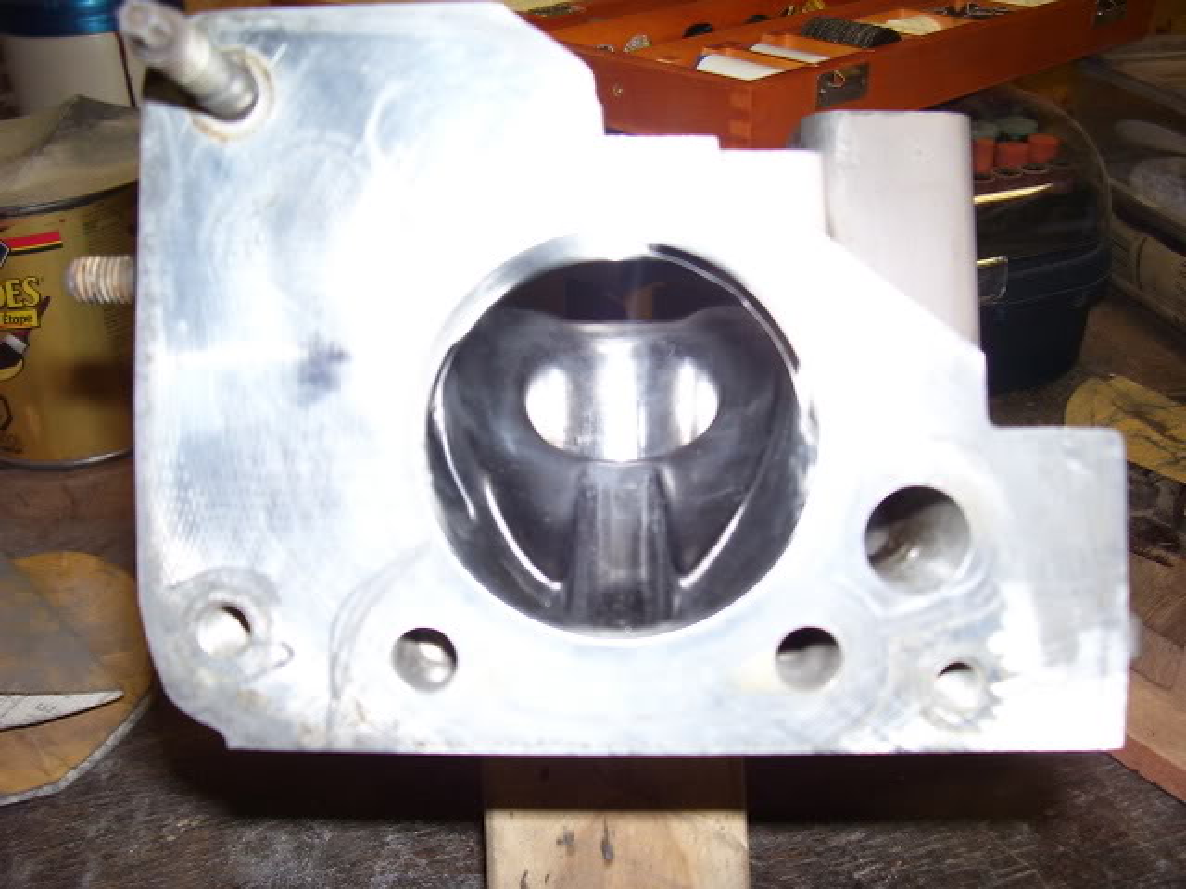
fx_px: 1165
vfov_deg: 41.8
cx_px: 593
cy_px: 444
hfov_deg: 54.0
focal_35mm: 34
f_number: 2.7
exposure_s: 1/60
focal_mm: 5.6
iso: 80
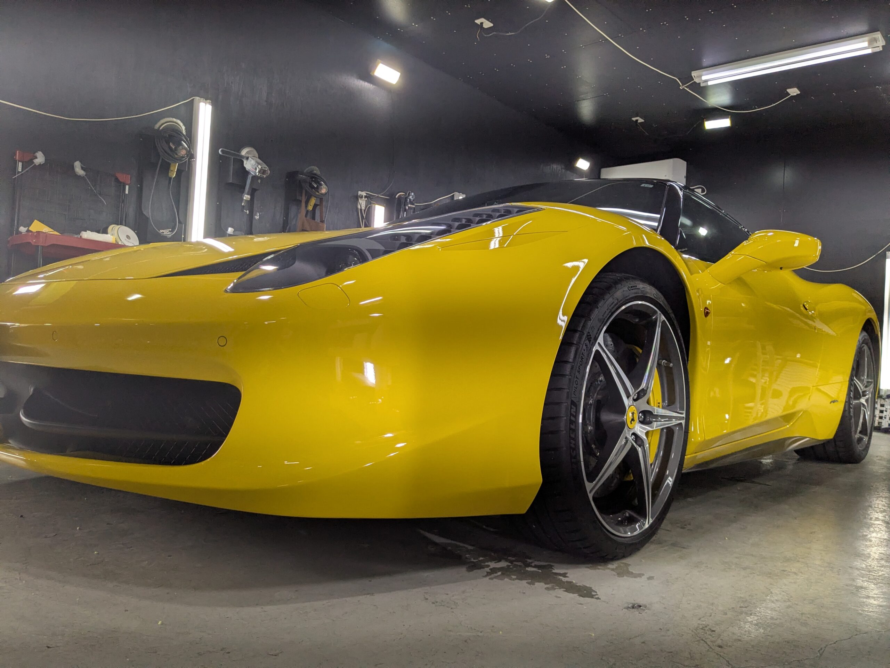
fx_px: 694
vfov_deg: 51.4
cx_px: 445
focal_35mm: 27
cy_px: 334
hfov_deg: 65.3
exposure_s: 1/275
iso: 73
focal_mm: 4.38
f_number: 1.73
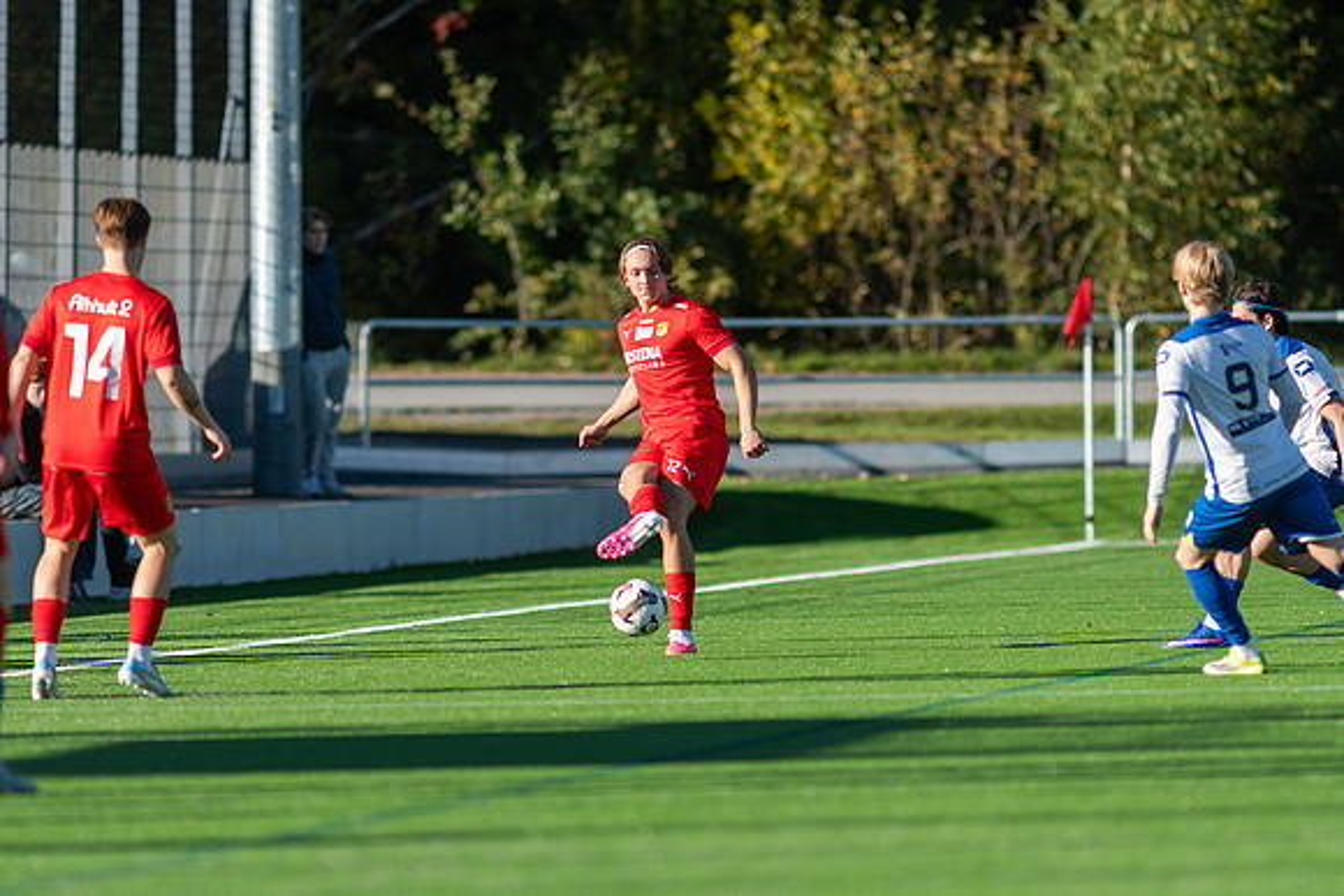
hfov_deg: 4.5
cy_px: 448
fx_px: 17001
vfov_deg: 3.0
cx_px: 672
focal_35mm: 455
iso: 220
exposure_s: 1/2000
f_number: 3.2
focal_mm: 300
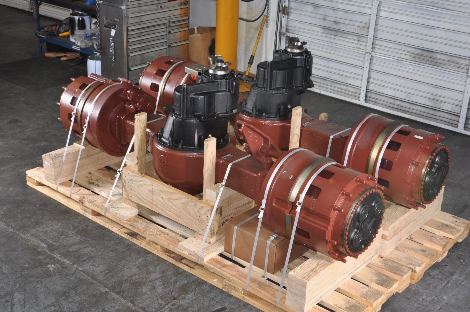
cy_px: 156
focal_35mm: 52
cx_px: 235
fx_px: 685
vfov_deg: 25.7
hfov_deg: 37.9
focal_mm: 35
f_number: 3.8
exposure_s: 1/60
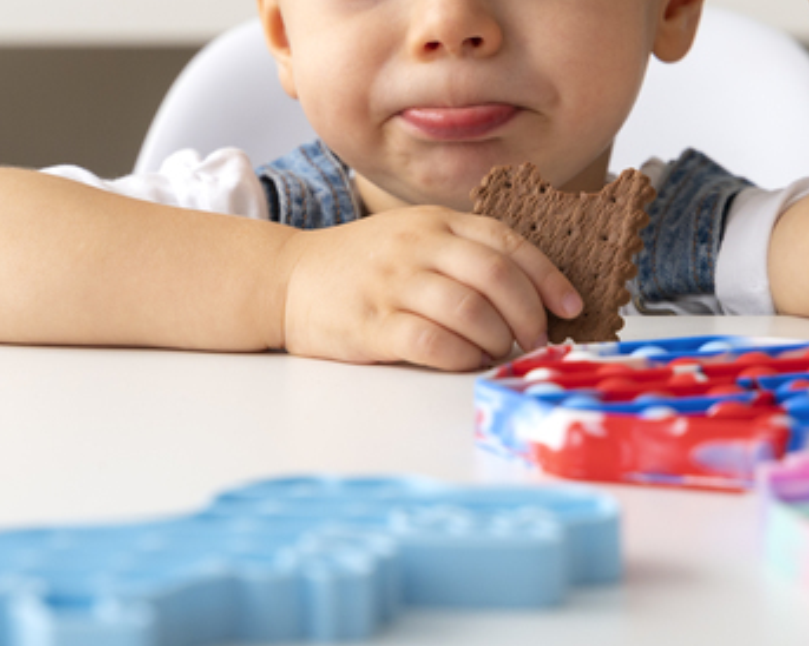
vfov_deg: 10.3
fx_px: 3566
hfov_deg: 12.9
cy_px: 152
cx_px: 461
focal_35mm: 149
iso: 640
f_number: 5
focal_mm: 68
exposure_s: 1/640
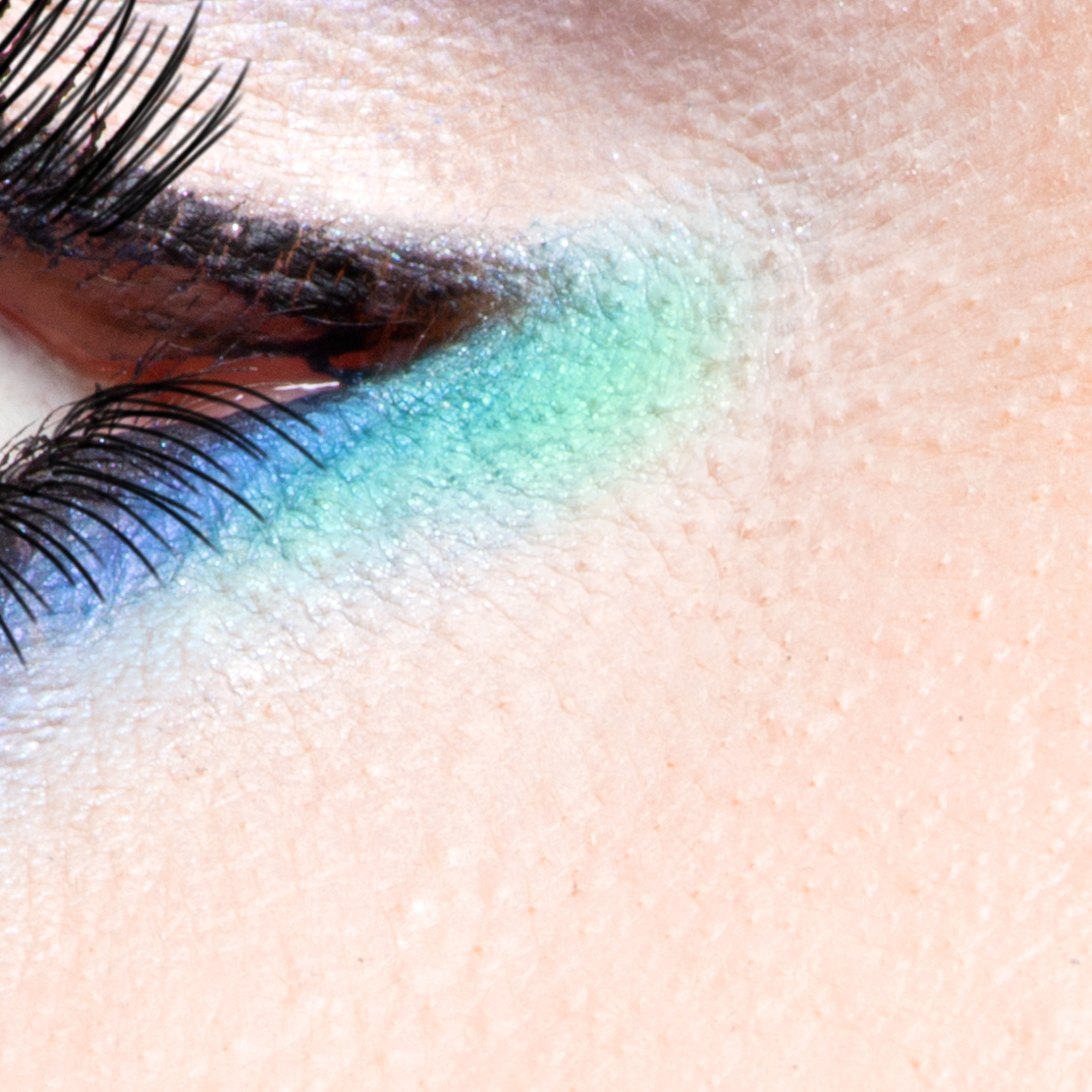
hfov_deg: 3.0
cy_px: 1052
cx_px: 973
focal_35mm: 591
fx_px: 21093
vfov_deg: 3.0
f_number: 25
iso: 320
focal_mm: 105
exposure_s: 1/200
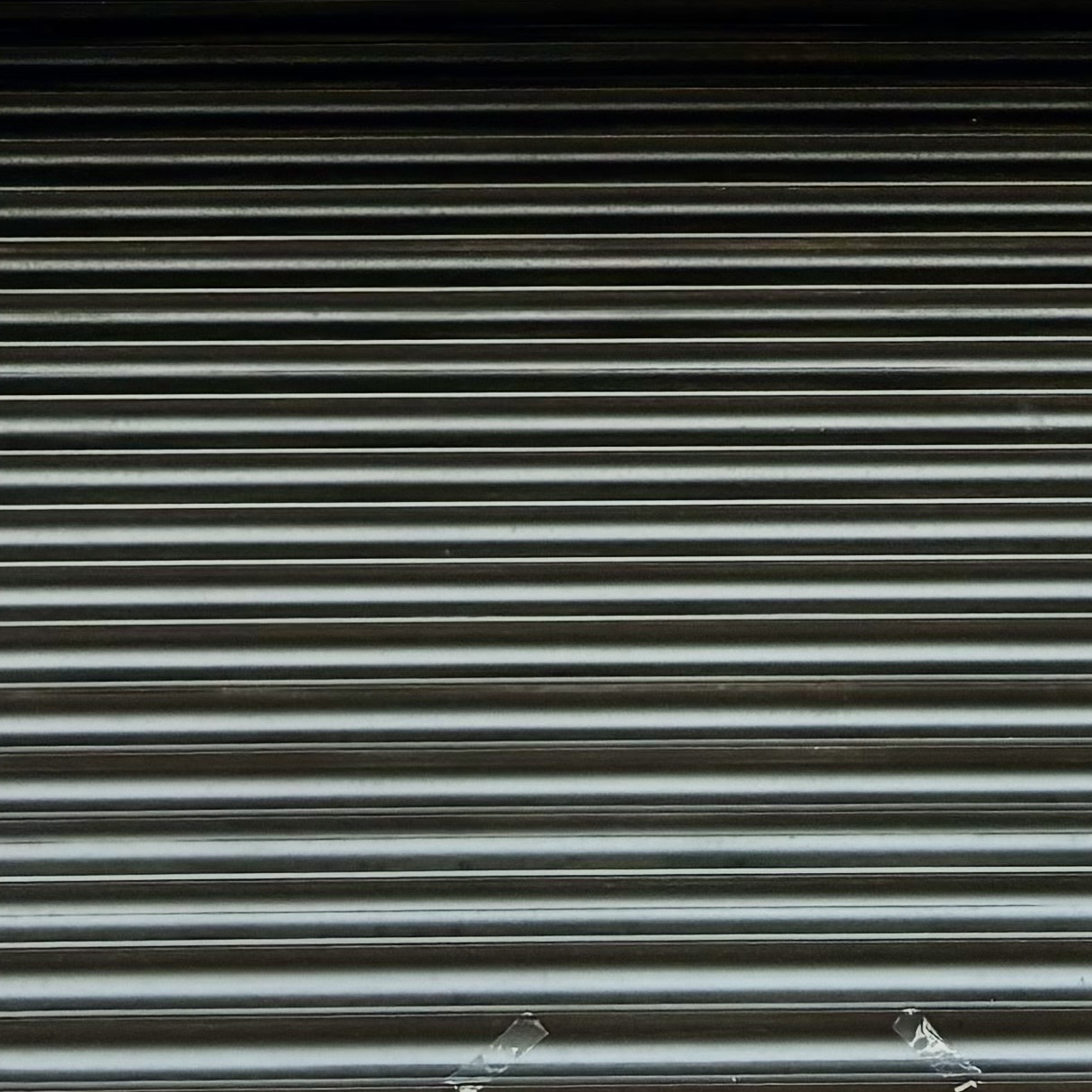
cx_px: 741
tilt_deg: +51.4
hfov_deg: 16.2
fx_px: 3819
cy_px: -1053
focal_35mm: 107
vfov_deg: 13.9
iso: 50
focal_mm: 5.96
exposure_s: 1/1437
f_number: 1.6
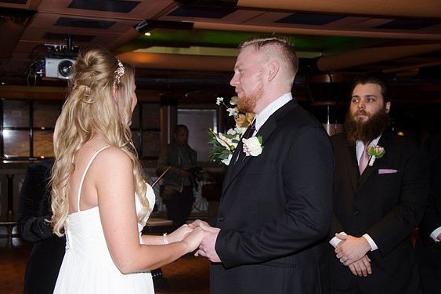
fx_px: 661
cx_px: 216
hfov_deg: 36.9
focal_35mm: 54
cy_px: 147
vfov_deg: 25.0
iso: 400
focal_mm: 35
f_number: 5.6
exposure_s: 1/60
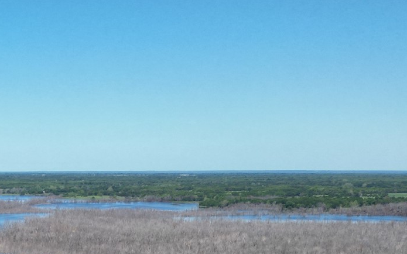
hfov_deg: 24.4
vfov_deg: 15.3
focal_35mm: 75
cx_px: -109
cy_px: 438
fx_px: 832
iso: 100
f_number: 1.7
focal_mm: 6.72
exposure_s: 1/2500
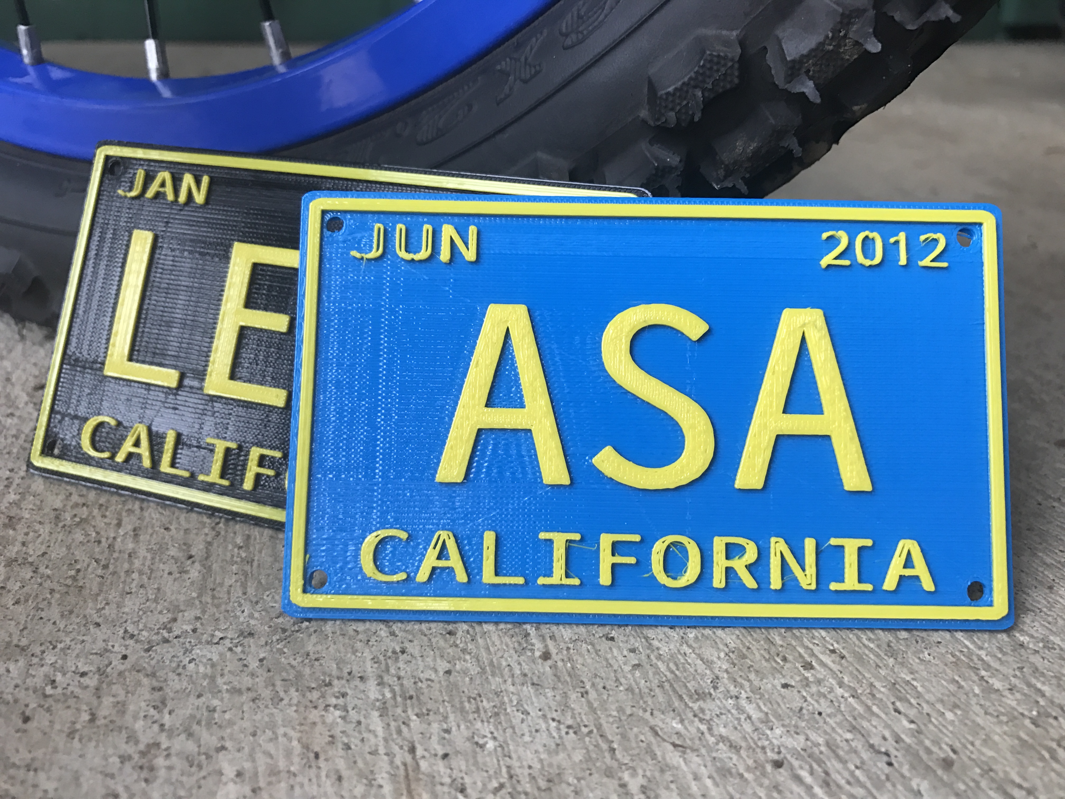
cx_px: 532
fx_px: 861
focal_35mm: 28
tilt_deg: -25.9
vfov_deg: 49.7
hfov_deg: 63.4
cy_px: 400
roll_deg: -1.4
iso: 40
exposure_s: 1/15
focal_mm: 3.99
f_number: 1.8
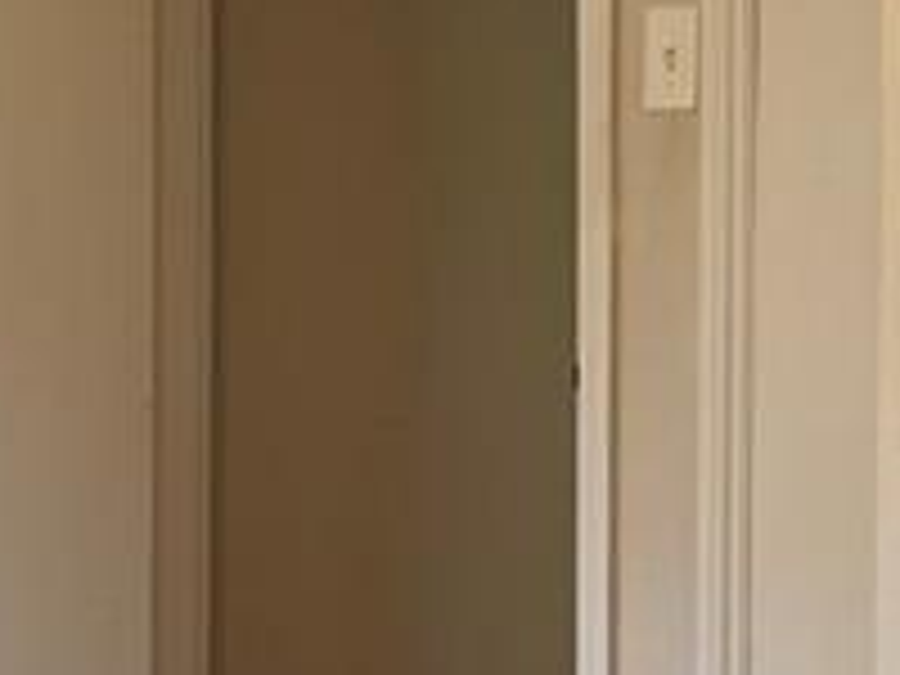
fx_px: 3198
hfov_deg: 15.7
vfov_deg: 12.0
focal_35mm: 123
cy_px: 266
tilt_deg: -0.4
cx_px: 878
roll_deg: -0.5
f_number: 1.78
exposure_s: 1/120
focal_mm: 6.76
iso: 125
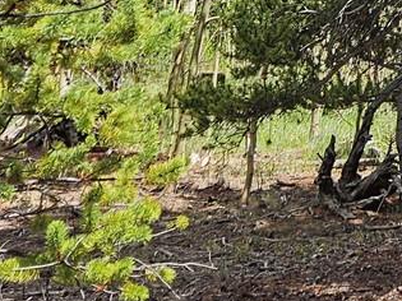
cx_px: 628
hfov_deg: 15.4
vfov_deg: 11.2
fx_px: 1358
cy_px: -347
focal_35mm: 117
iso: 25
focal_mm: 5.4
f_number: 1.8
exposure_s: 1/1061
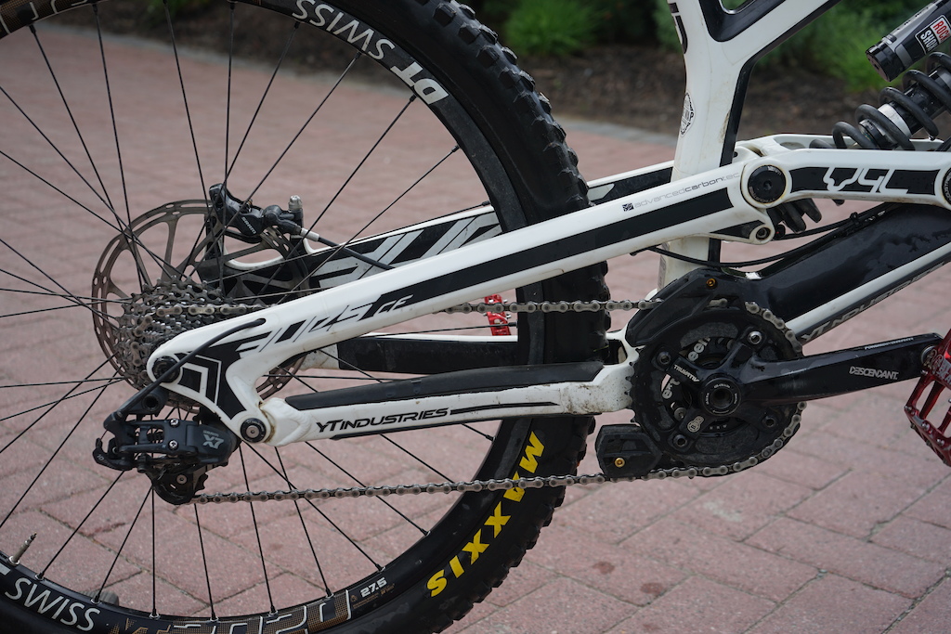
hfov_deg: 43.6
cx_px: 476
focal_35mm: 45
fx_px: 1189
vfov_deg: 29.9
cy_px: 317
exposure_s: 1/200
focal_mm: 45
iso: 100
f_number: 5.6
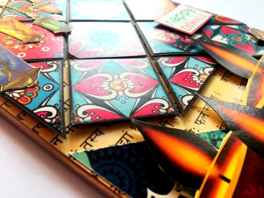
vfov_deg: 53.1
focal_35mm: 26
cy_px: 99
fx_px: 198
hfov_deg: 67.3
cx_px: 132
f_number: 2.2
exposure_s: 1/100
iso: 80
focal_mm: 3.83
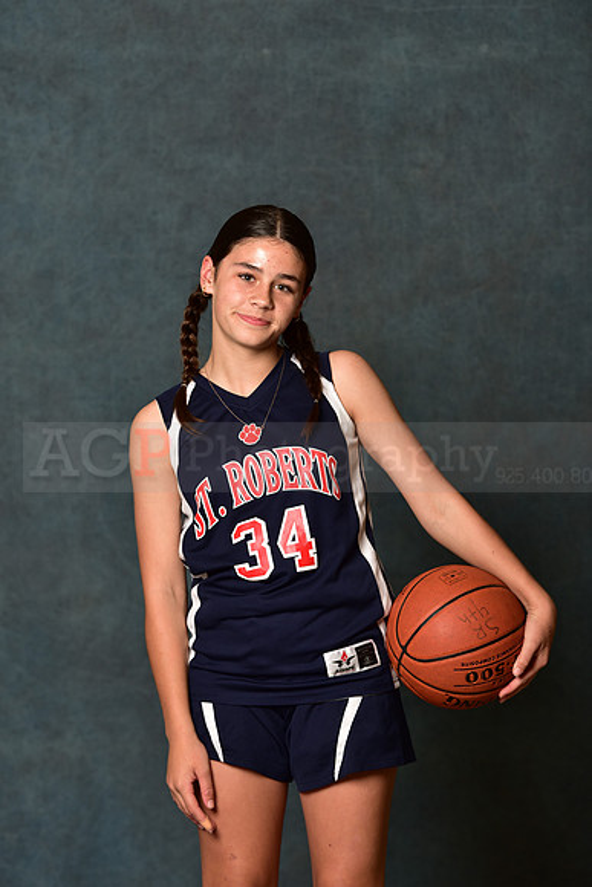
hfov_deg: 11.8
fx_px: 2859
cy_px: 444
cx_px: 296
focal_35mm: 116
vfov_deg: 17.6
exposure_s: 1/200
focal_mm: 116
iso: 200
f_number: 4.5
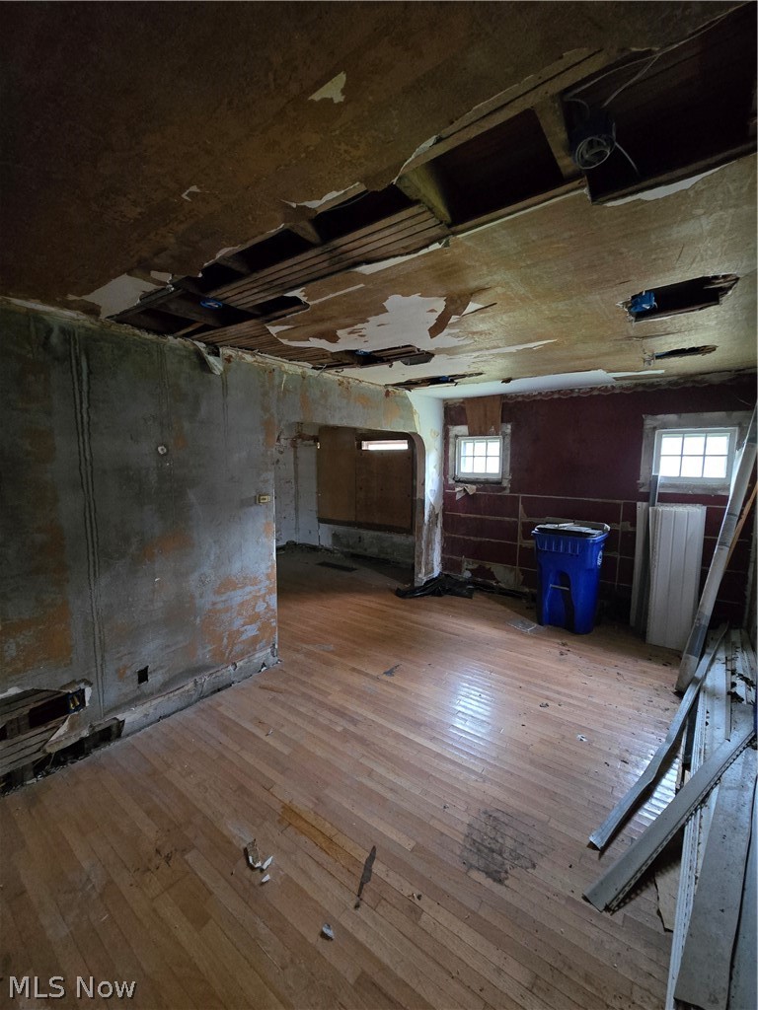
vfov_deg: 106.2
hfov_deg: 89.9
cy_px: 505
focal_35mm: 13
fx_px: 380
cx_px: 379
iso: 1250
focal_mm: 2.2
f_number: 2.2
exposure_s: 1/24
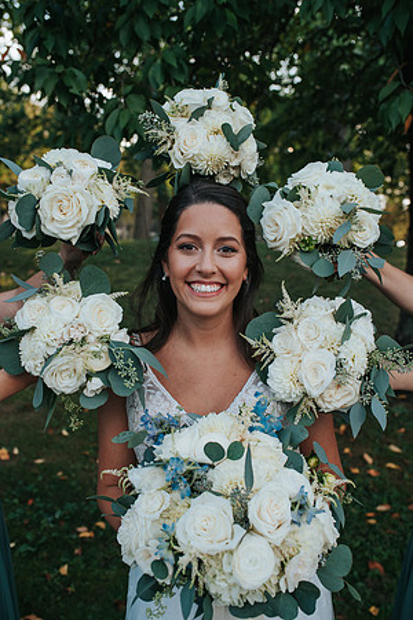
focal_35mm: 35
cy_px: 310
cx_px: 206
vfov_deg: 54.4
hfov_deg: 37.9
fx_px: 602
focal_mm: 35
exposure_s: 1/1000
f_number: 4
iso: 640
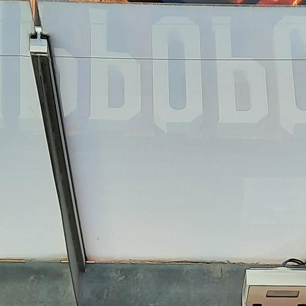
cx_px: 240
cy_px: 377
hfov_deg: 14.9
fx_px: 1160
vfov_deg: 14.5
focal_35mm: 116
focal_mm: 4.6
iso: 32
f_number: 2
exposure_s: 1/197
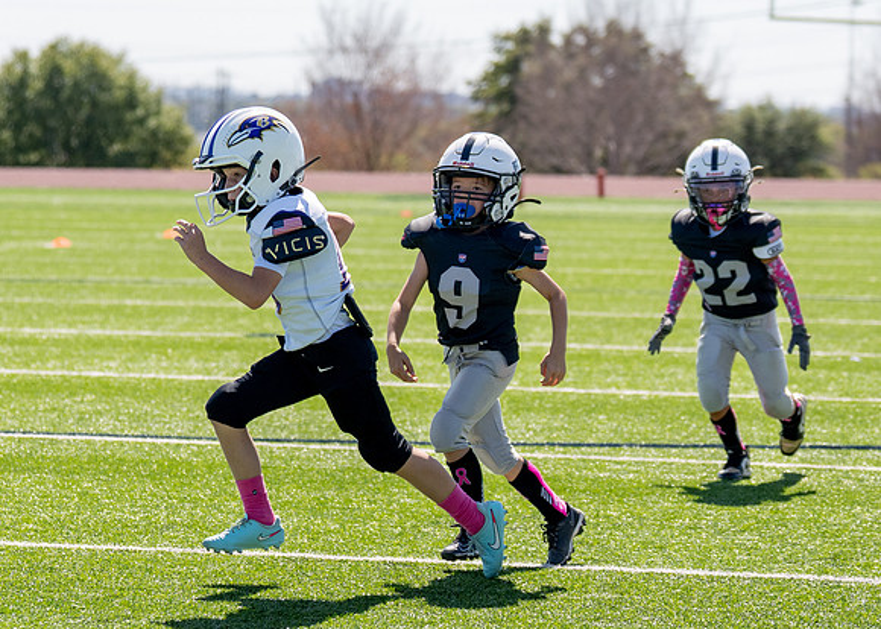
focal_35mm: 192
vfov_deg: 7.5
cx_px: 269
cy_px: 359
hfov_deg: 10.5
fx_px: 4799
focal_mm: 84
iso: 200
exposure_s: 1/4000
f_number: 2.8
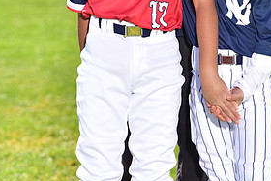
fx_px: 1559
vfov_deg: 6.6
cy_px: -93
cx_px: 159
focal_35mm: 207
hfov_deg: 9.9
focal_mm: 100
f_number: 4.5
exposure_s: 1/250
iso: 80
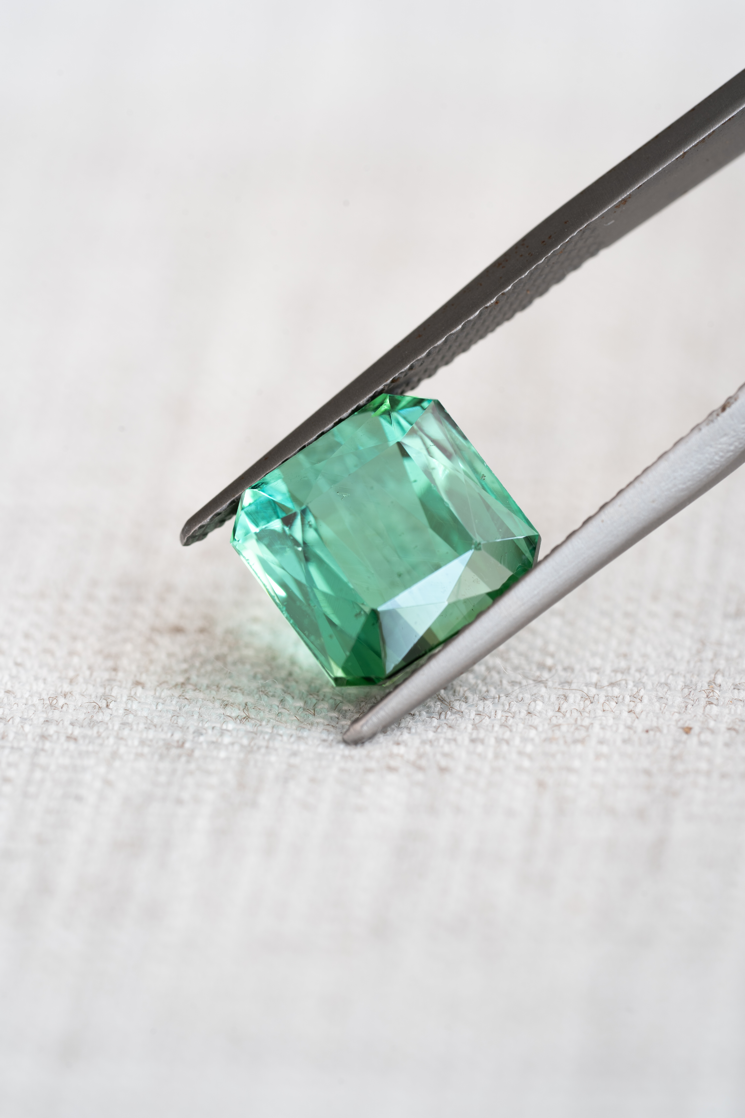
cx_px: 372
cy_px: 559
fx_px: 2794
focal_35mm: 90
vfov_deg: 22.6
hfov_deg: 15.2
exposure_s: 1/6
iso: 100
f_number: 8
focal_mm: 90
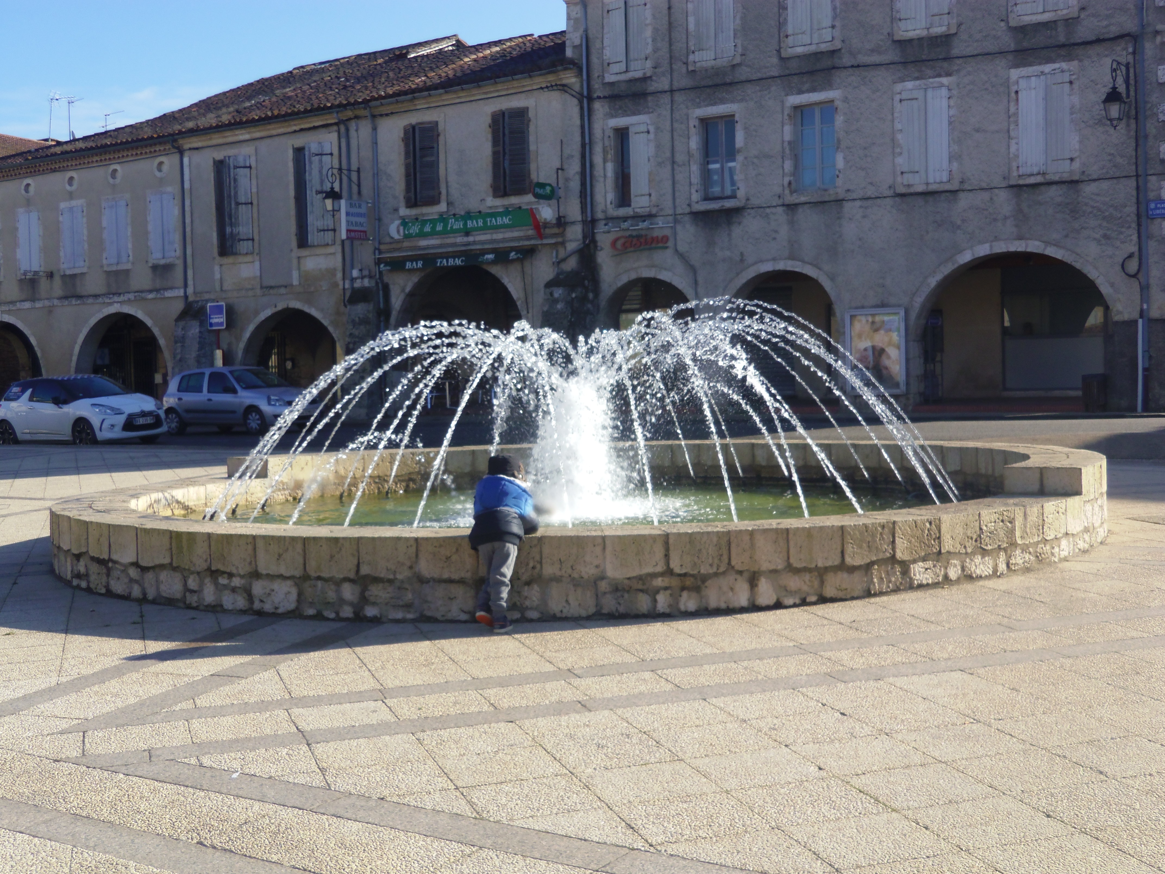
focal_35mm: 45
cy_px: 437
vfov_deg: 32.2
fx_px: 1514
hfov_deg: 42.1
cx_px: 582
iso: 64
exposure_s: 1/250
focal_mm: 8.4
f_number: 4.6
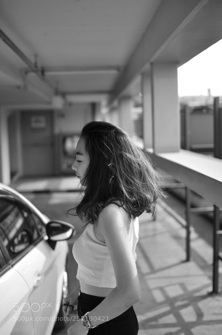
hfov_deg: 29.8
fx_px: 417
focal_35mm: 45
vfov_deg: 43.6
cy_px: 168
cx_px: 111
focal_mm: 30
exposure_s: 1/1600
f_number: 1.4
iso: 100
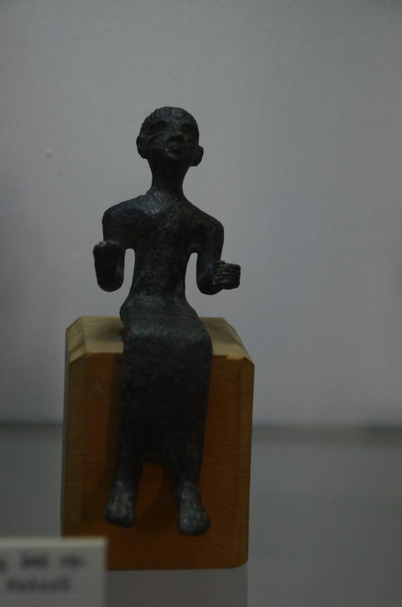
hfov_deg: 13.0
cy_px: 304
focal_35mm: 105
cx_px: 201
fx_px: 1766
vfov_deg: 19.5
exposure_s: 1/50
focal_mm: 70
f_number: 5.3
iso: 1000
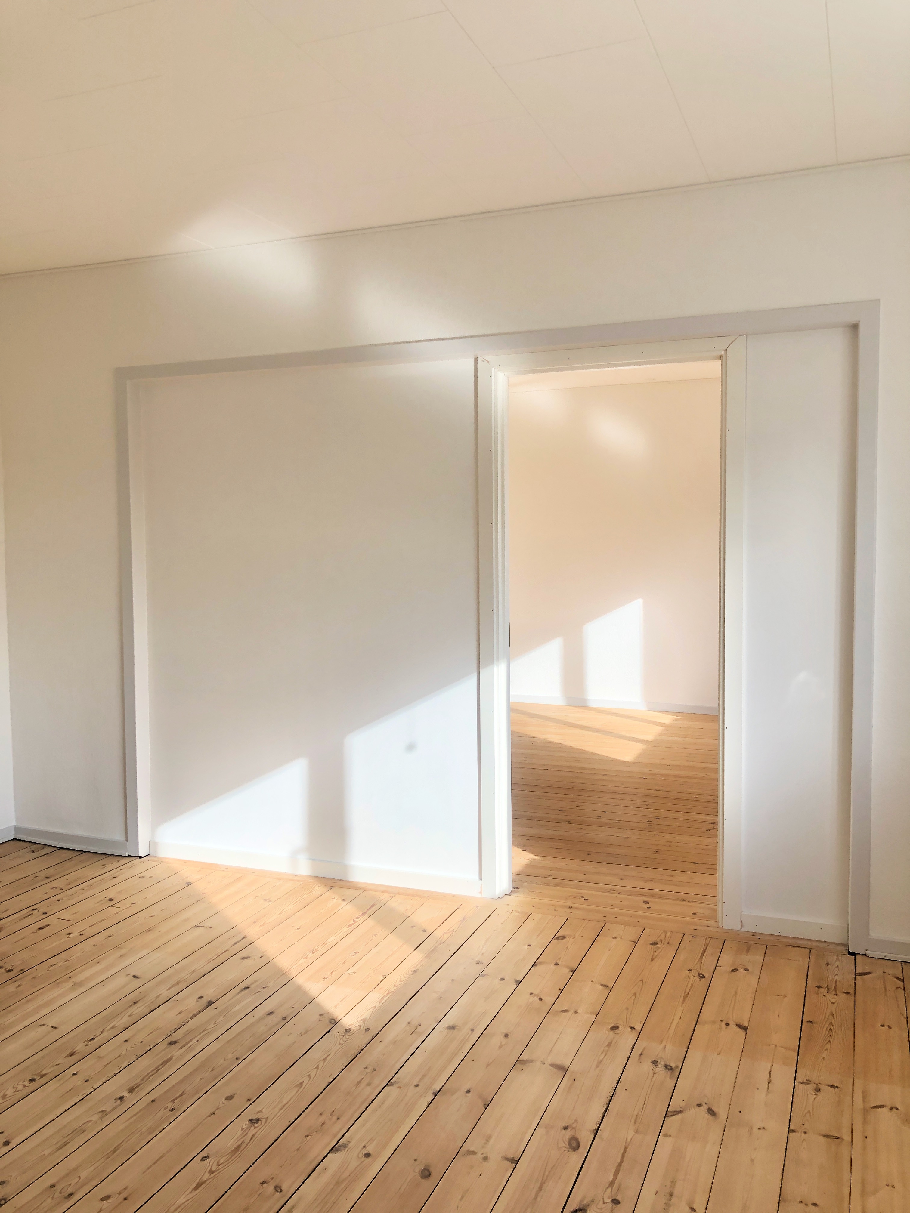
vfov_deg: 63.4
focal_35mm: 28
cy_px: 606
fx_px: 981
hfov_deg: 49.7
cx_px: 455
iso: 20
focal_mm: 3.99
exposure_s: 1/397
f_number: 1.8
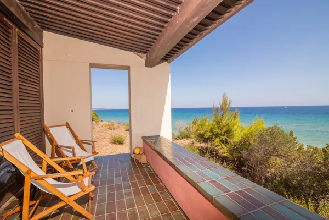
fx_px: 146
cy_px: 110
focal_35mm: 16
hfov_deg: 96.7
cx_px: 164
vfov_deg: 73.7
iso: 160
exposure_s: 1/200
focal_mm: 16
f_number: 8
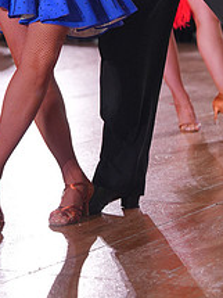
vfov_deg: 10.7
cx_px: 38
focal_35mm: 182
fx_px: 1565
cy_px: -73
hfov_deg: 8.1
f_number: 4
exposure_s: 1/500
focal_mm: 70
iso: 1600
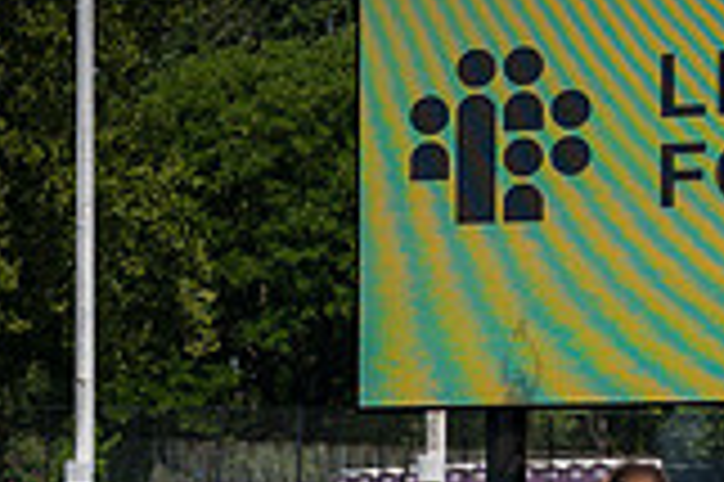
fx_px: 6248
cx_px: 1157
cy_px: 717
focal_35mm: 311
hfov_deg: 6.5
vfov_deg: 4.4
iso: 100
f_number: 5
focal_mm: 77
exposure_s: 1/640
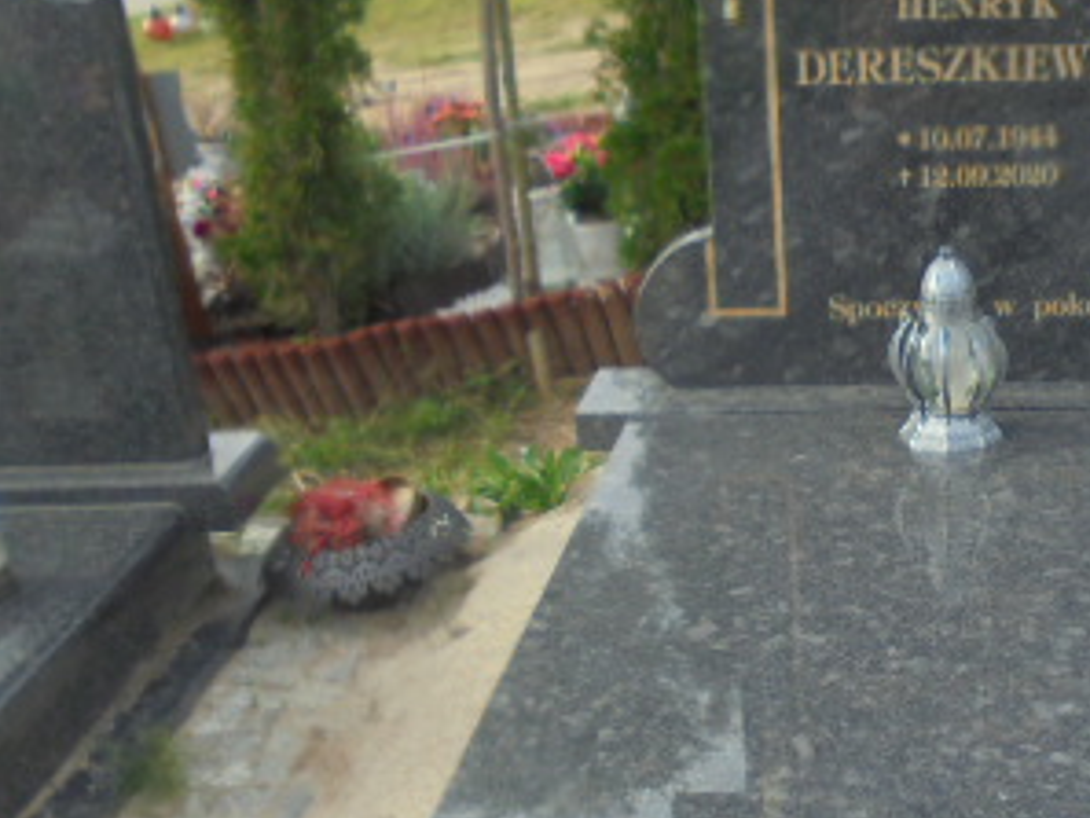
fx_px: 1764
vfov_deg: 26.0
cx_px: 877
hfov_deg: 33.3
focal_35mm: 56
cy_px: 532
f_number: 3.5
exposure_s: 1/250
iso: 100
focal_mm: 4.6
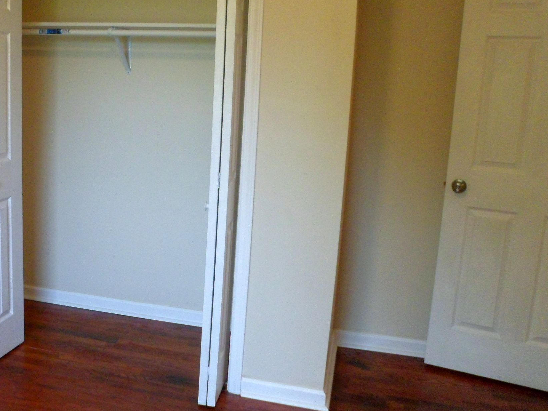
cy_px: 189
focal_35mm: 41
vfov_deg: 35.1
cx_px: 131
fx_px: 649
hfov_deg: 44.1
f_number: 3.3
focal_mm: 4.9
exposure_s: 1/45
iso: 240
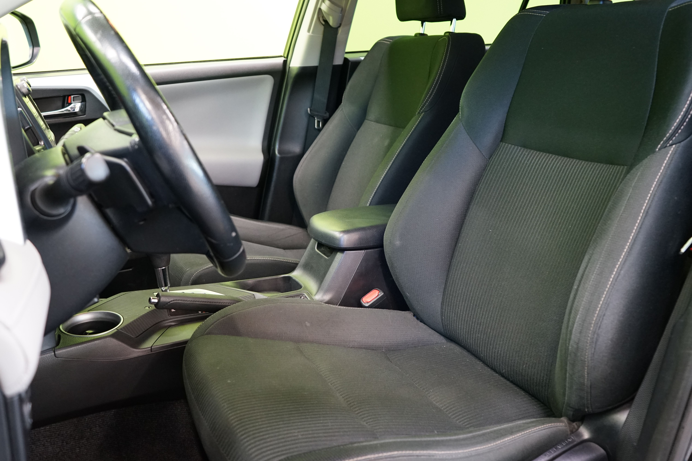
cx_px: 346
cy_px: 230
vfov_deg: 41.1
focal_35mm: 32
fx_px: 615
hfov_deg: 58.7
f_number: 5
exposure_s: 1/15
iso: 2500
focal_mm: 32
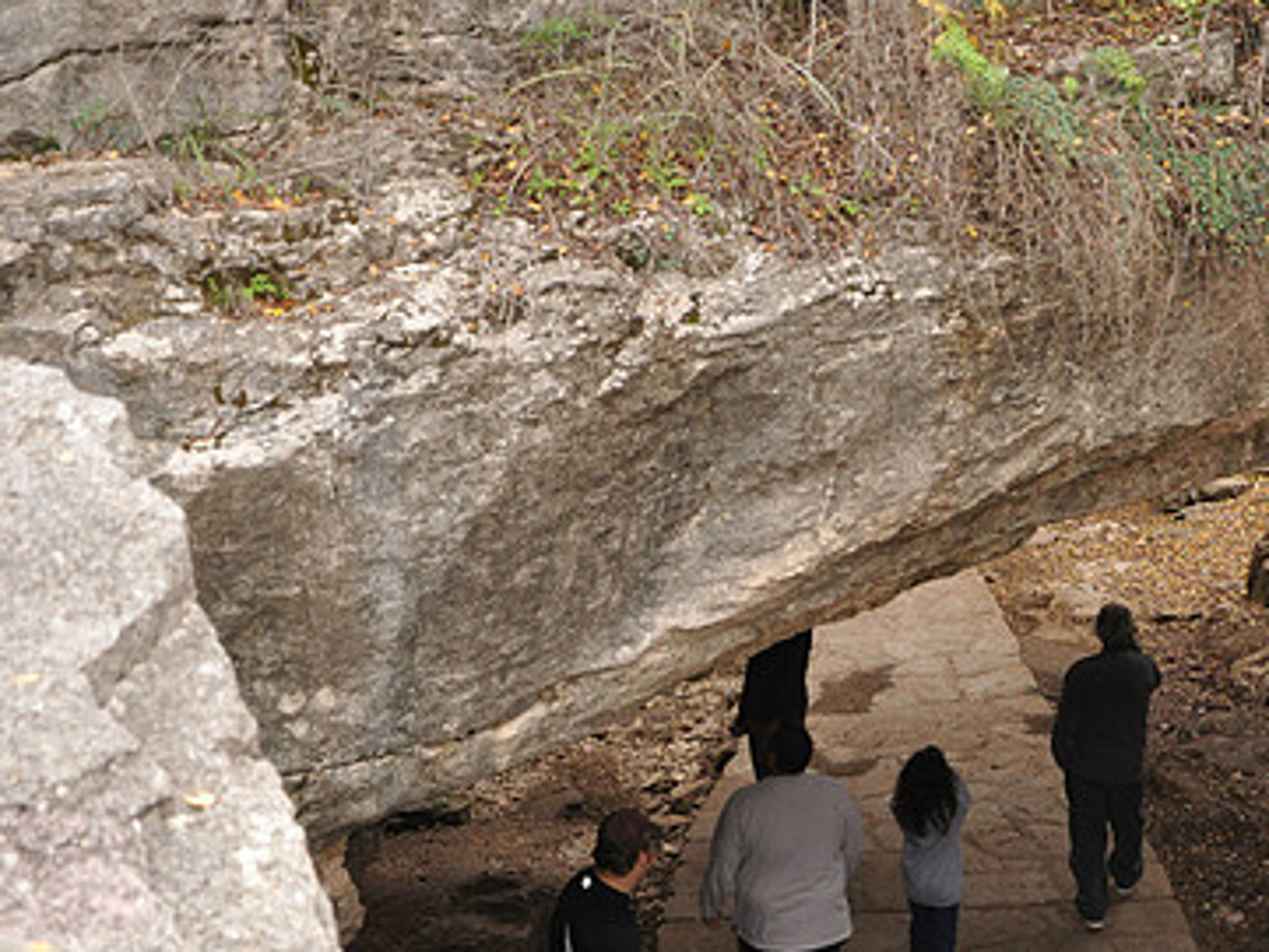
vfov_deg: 19.9
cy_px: 595
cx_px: 868
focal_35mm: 74
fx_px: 2714
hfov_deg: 26.1
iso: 800
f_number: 4.2
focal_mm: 32
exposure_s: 1/60
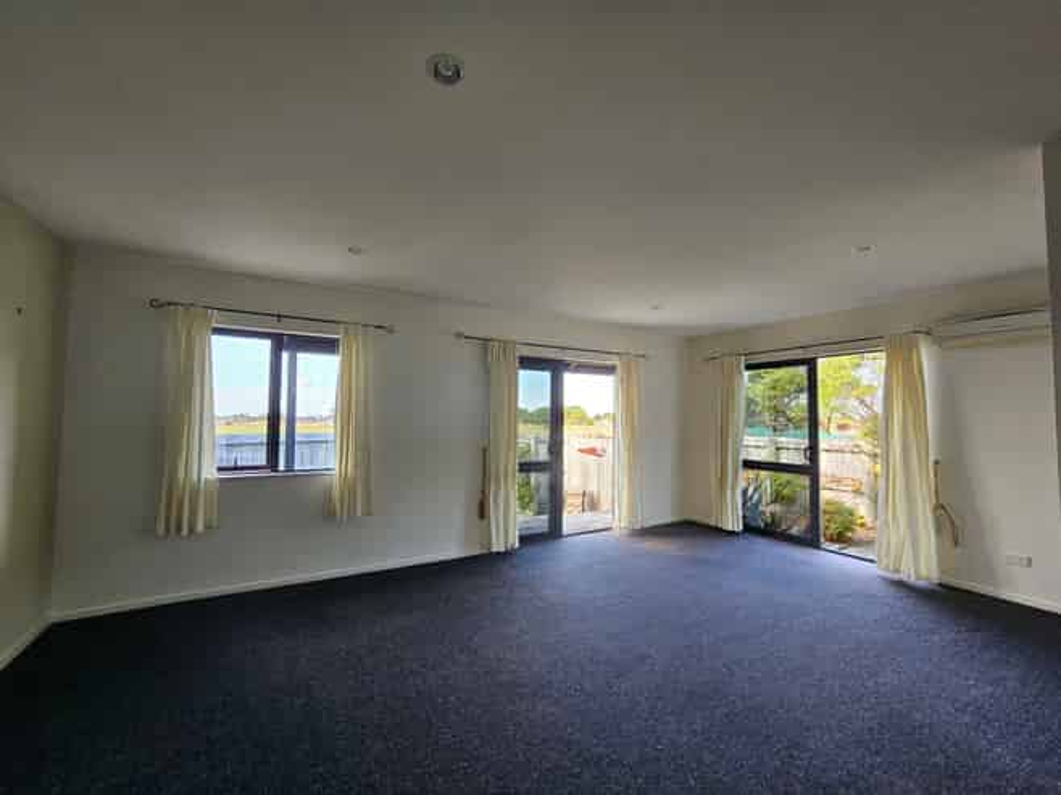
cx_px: 530
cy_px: 398
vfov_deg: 89.9
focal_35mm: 13
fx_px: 398
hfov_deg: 106.2
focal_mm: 2.2
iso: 100
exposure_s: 1/50
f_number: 2.2
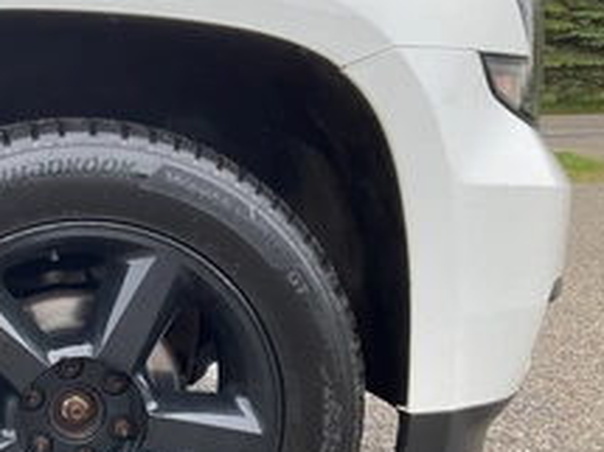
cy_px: 328
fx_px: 942
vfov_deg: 26.7
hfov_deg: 33.6
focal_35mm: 54
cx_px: 59
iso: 20
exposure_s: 1/143
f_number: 1.8
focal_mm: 3
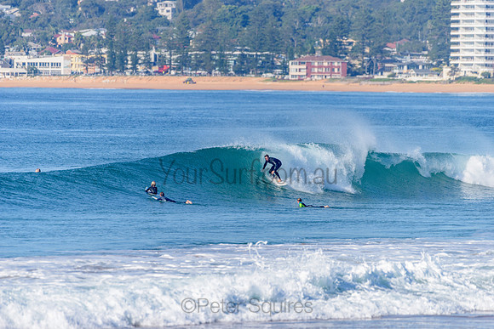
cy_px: 164
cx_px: 247
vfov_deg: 2.8
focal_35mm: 500
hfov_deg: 4.1
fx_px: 6862
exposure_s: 1/2000
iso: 160
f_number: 5.6
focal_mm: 500
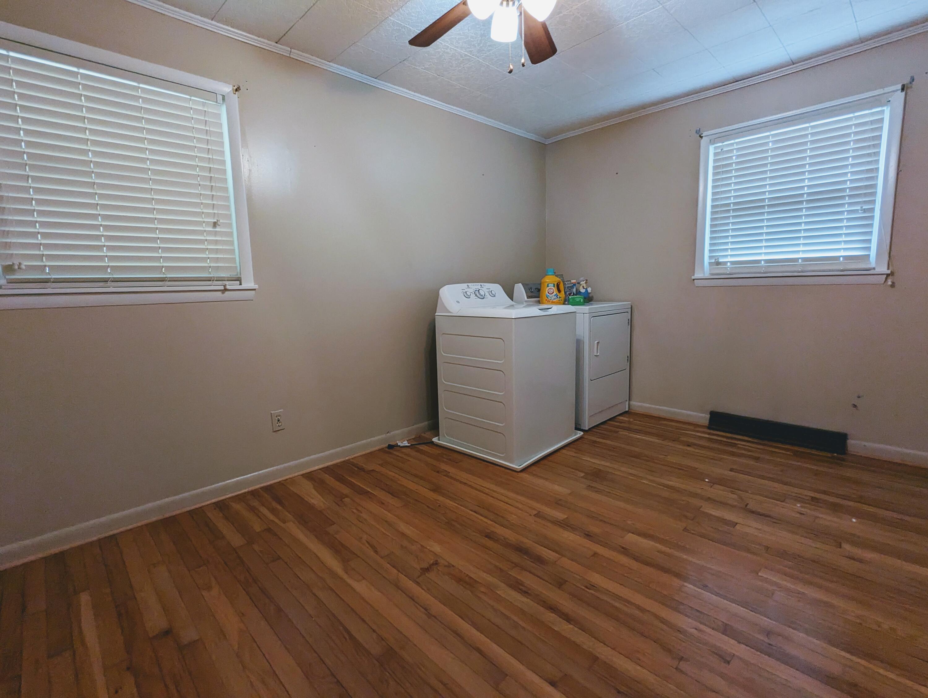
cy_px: 349
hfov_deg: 94.4
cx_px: 464
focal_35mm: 16
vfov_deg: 78.2
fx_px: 429
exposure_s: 1/120
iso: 254
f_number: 2.2
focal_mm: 2.35
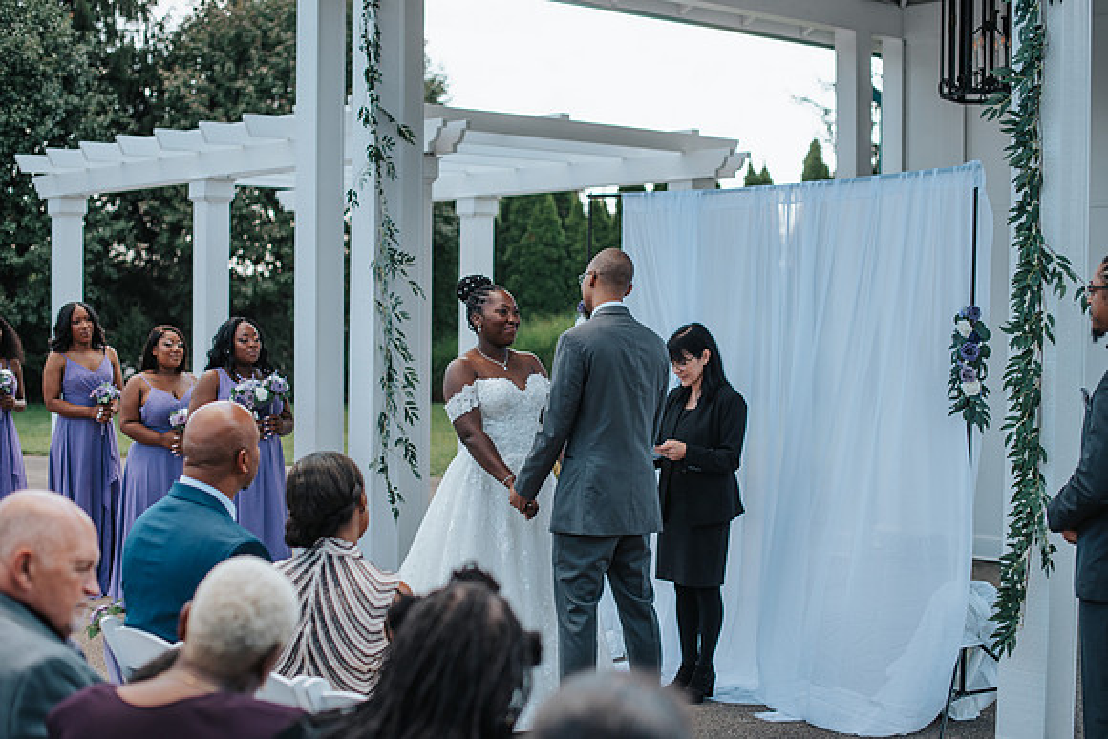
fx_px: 1625
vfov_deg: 25.6
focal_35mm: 53
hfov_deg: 37.7
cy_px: 370
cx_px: 554
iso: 200
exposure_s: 1/2000
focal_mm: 50
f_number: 2.5
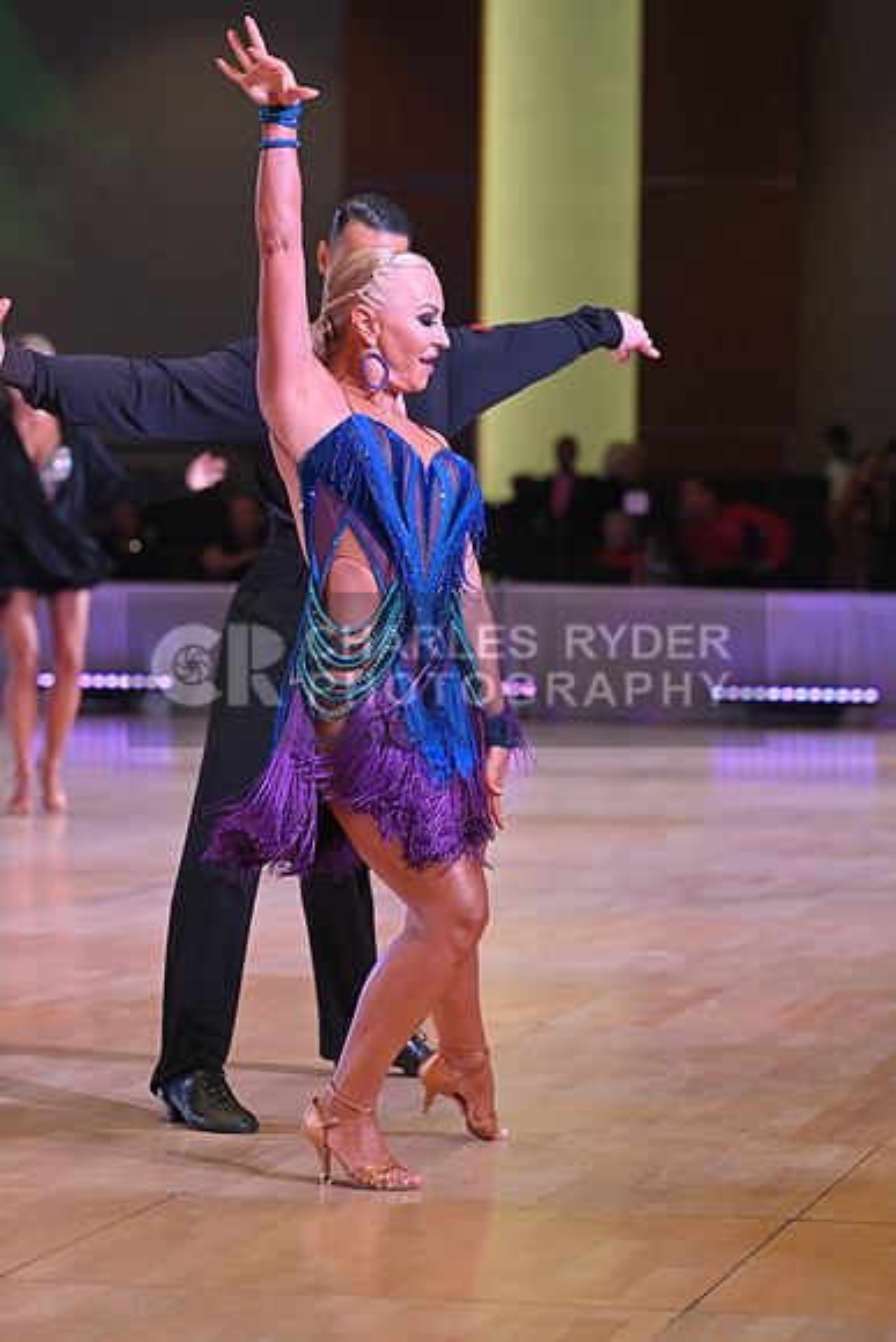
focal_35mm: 135
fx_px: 5037
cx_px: 448
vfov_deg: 15.2
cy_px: 671
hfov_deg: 10.2
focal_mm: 135
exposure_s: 1/400
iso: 4000
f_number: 5
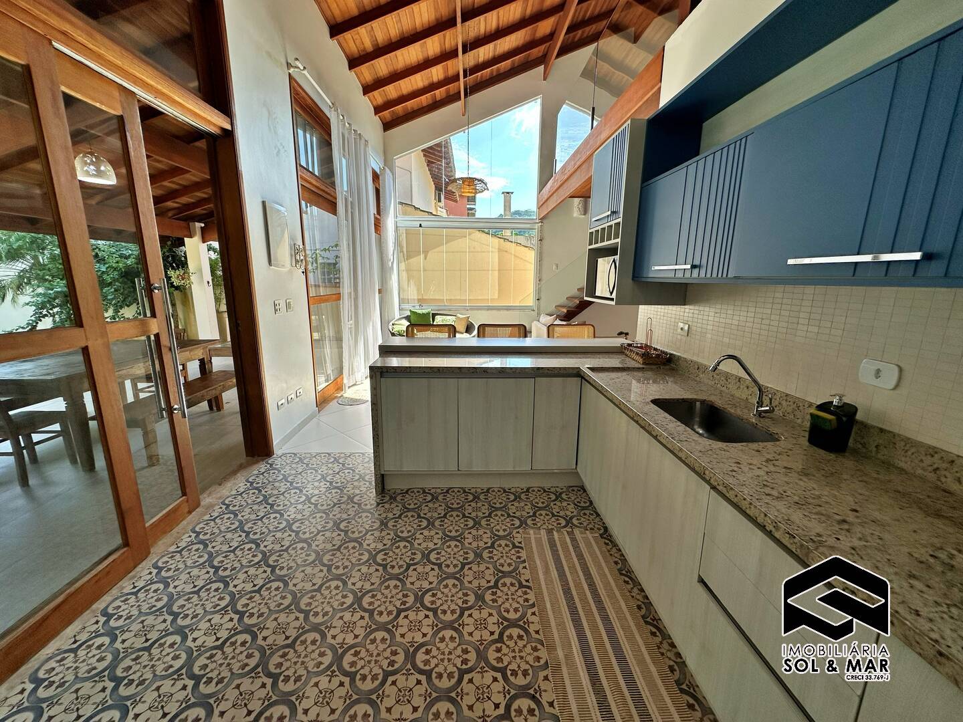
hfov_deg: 102.1
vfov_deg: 85.7
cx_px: 482
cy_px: 361
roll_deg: -0.6
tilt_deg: -11.9
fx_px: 389
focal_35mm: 14
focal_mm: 2.22
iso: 40
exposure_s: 1/437
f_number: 2.2
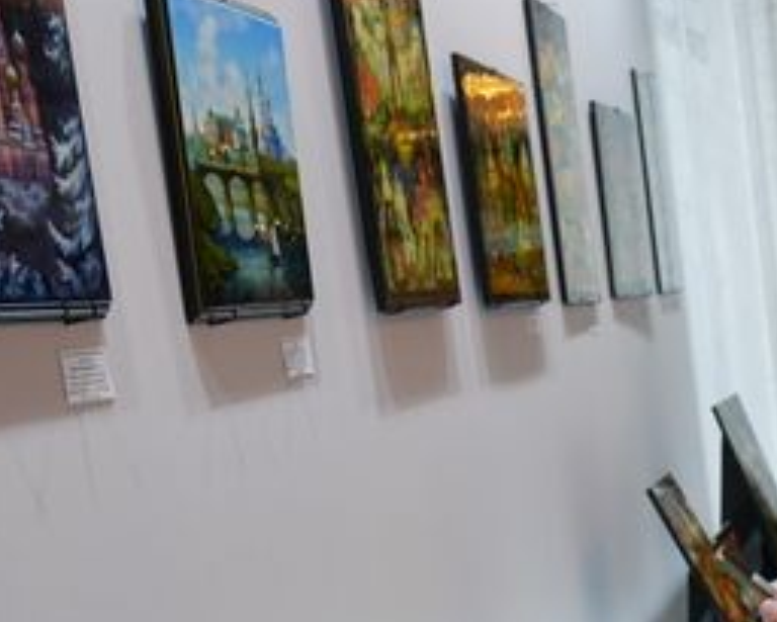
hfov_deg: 21.1
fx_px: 2001
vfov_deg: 17.2
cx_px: 800
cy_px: 637
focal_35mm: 87
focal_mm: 34
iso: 1600
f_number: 5
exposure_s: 1/250
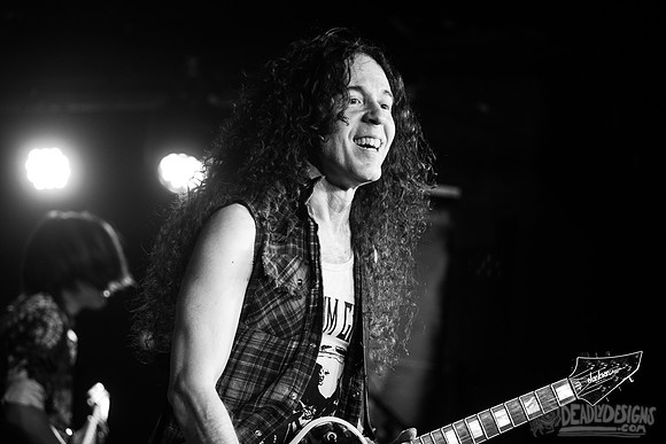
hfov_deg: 21.5
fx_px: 1758
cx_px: 333
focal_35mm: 95
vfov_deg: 14.4
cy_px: 222
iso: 2000
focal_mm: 95
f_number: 3.2
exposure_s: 1/160
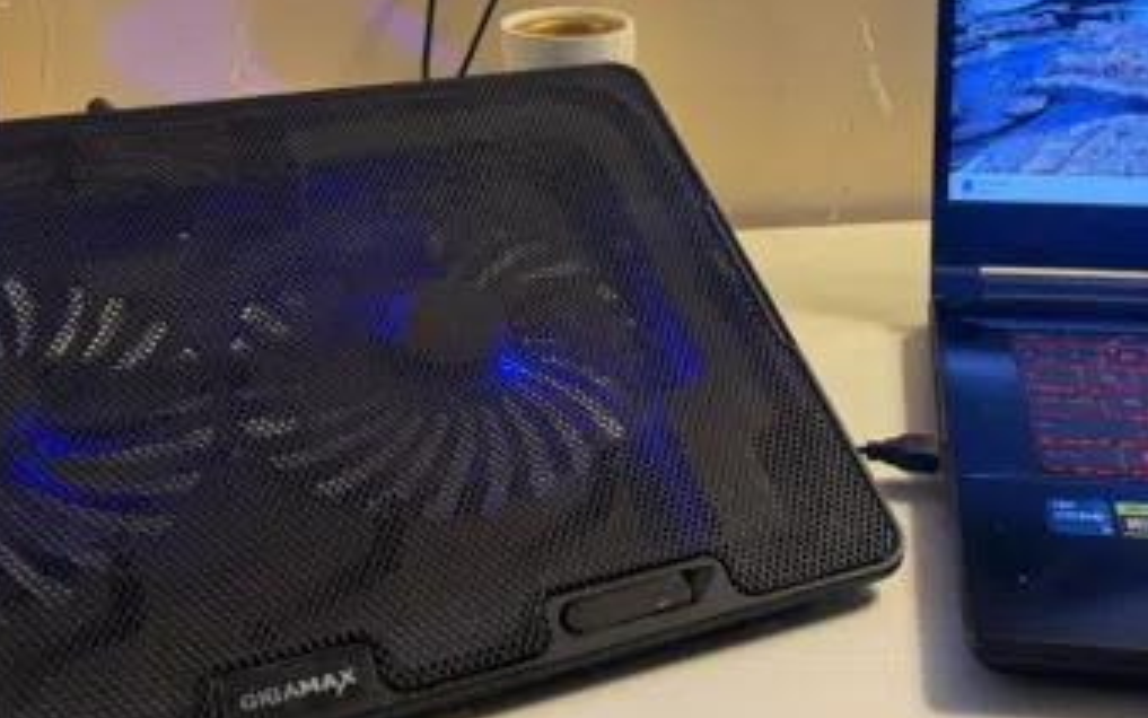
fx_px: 1502
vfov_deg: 26.5
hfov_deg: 41.3
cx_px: 772
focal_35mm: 48
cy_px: 159
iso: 500
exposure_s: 1/60
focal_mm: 6.76
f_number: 1.78
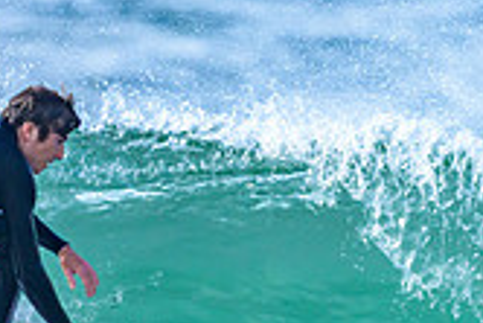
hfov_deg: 0.6
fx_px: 43077
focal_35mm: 3208
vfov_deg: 0.4
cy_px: 368
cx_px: 248
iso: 720
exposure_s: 1/2500
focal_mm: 800
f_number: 6.3
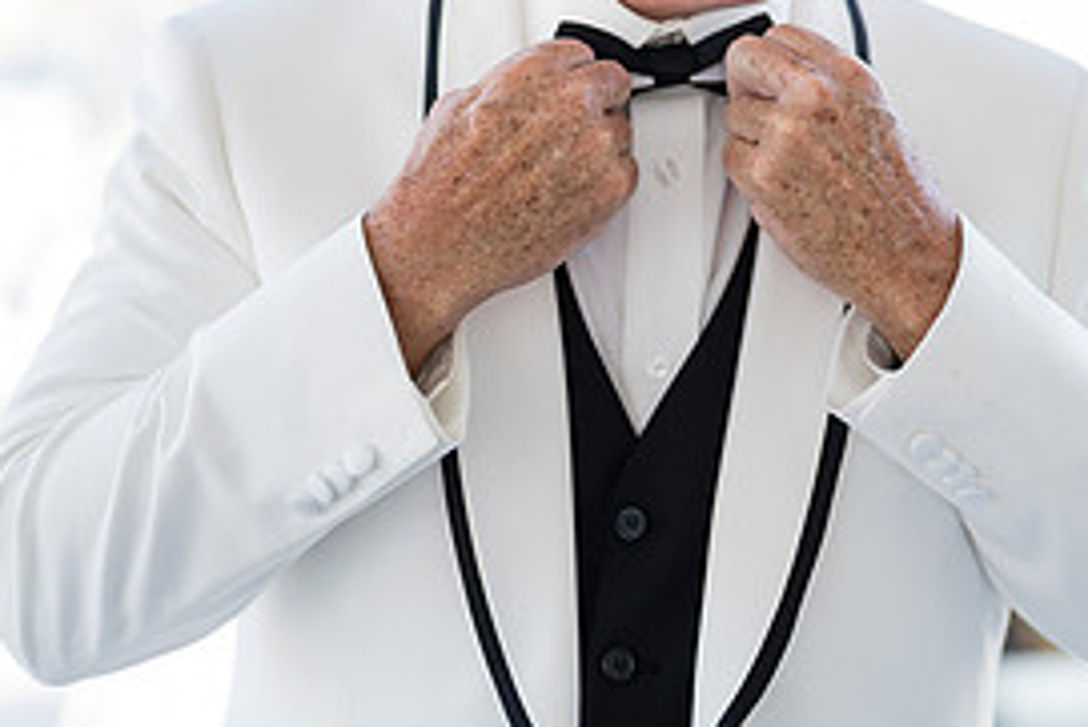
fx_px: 3235
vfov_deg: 12.7
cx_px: 695
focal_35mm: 107
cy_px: -10
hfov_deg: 19.0
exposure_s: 1/1250
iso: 100
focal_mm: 50
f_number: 1.2
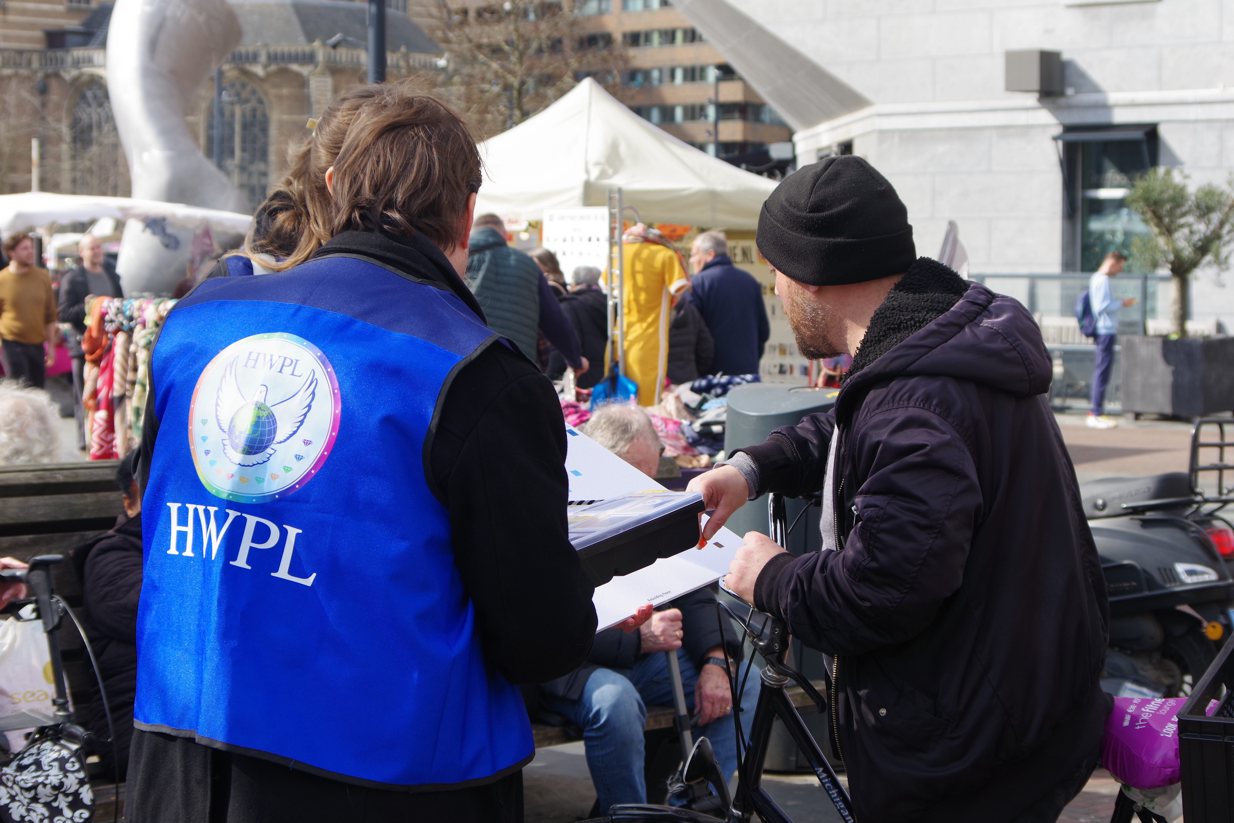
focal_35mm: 75
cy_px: 412
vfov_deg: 18.2
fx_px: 2571
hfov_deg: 27.0
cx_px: 617
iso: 200
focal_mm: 50
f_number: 7.1
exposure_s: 1/250
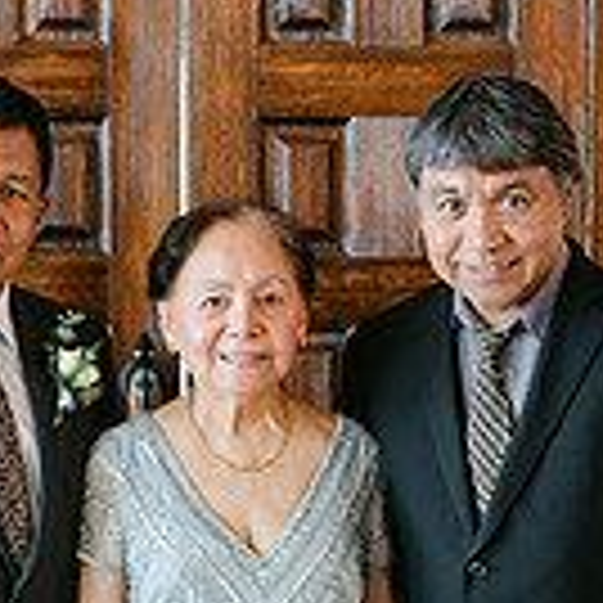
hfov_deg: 12.9
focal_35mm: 135
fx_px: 2661
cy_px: 637
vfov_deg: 12.7
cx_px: 220
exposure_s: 1/125
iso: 360
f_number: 2
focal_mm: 35
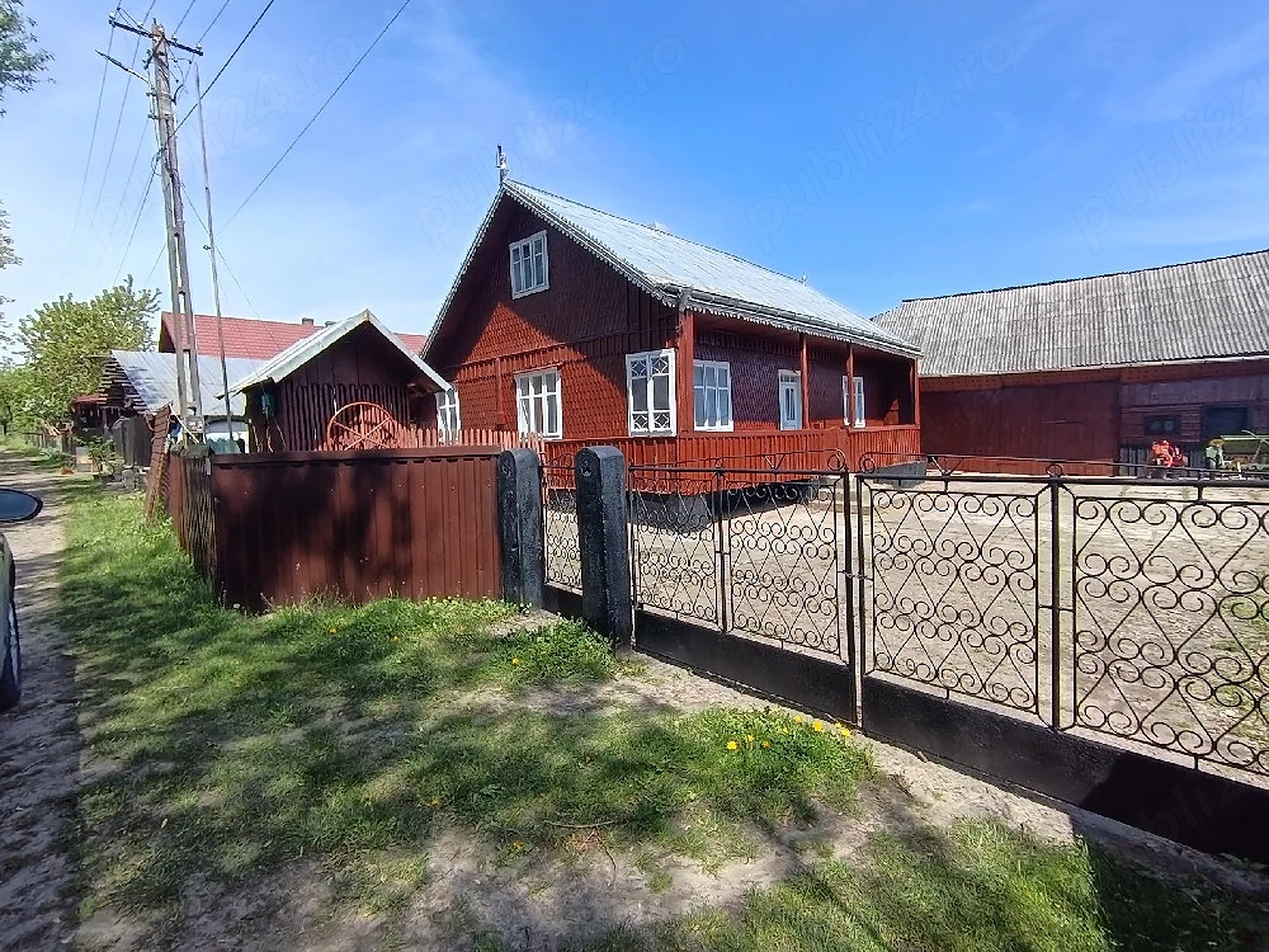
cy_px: 476
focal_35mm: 17
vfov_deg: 74.7
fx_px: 623
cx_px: 634
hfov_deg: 91.0
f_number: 2.2
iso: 102
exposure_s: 1/625
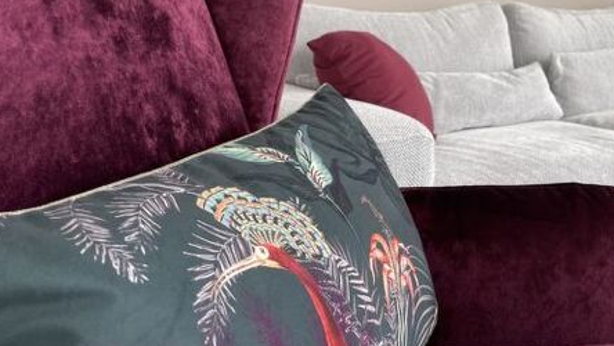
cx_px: 490
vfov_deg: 25.6
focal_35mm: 46
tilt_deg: -4.9
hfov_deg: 42.6
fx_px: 749
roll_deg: -0.1
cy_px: 72
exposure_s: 1/121
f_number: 1.6
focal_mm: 4.2
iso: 100
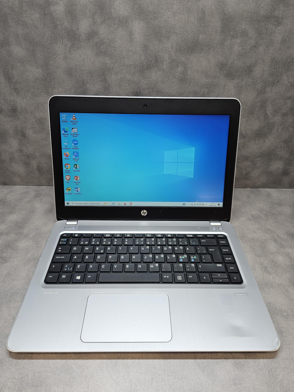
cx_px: 147
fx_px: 260
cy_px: 196
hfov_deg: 58.9
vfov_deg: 73.9
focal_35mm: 23
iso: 100
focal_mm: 5.4
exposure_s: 1/100
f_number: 1.8
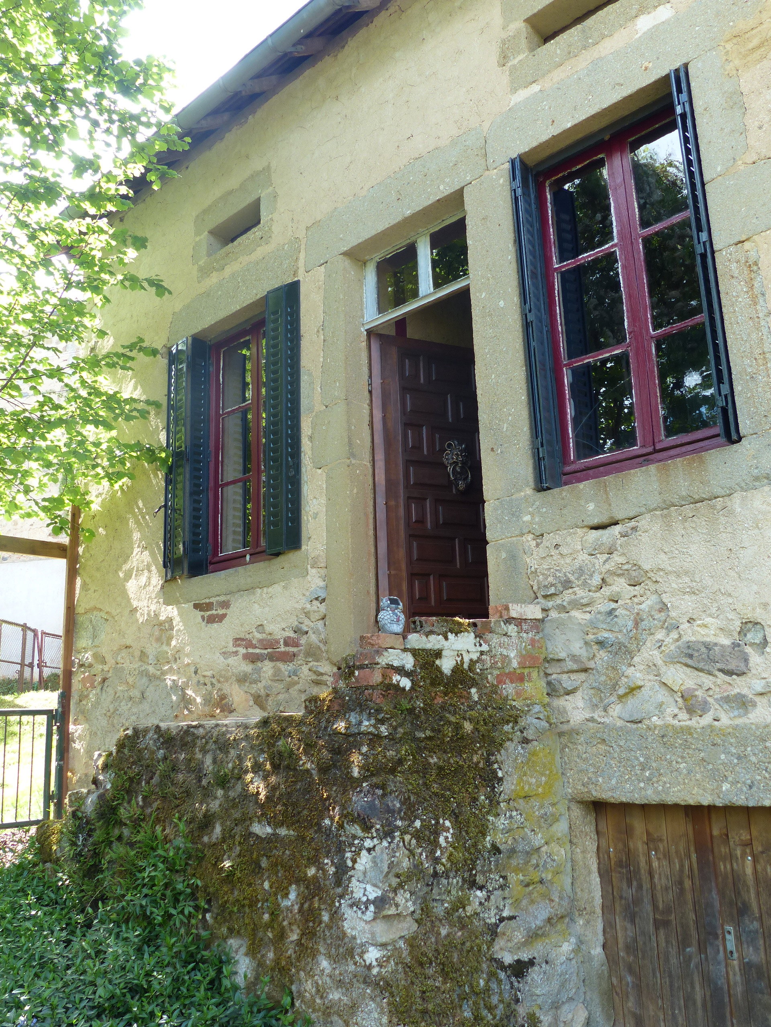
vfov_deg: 60.0
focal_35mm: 30
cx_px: 386
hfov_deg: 46.8
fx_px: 891
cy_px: 514
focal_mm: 5.4
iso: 100
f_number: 3.5
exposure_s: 1/125
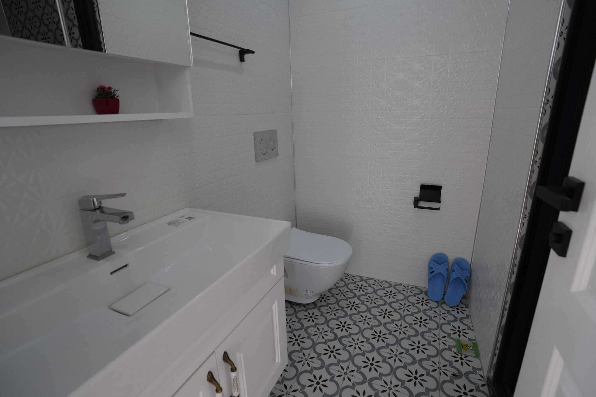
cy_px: 198
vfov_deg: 70.4
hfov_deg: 93.3
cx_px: 298
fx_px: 281
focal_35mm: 17
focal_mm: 17
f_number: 4
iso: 640
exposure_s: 1/160
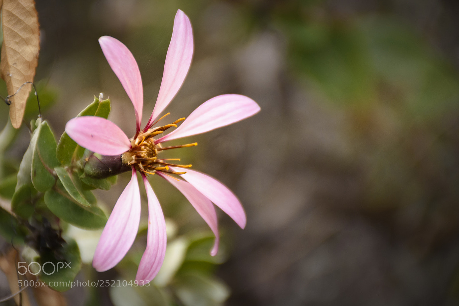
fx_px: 2677
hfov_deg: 9.8
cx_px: 230
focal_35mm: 210
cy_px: 153
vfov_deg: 6.5
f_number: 5.6
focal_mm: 140
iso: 500
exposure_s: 1/80
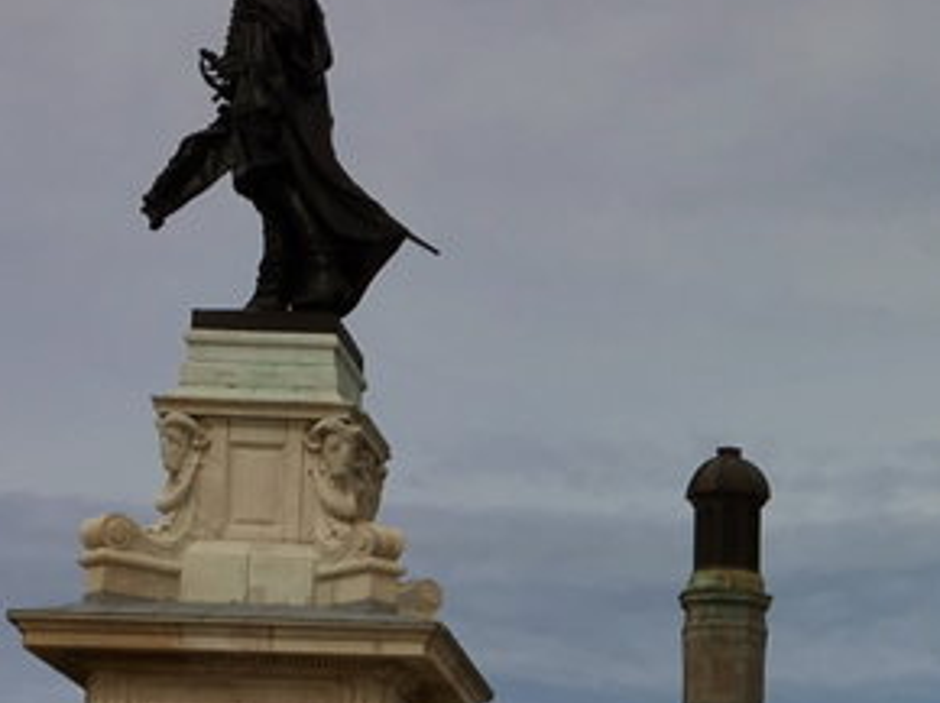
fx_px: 3256
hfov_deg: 15.5
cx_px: 1267
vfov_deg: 12.0
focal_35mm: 120
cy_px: 860
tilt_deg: +6.9
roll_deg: +0.8
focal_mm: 4.15
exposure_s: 1/5917
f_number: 2.2
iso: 25
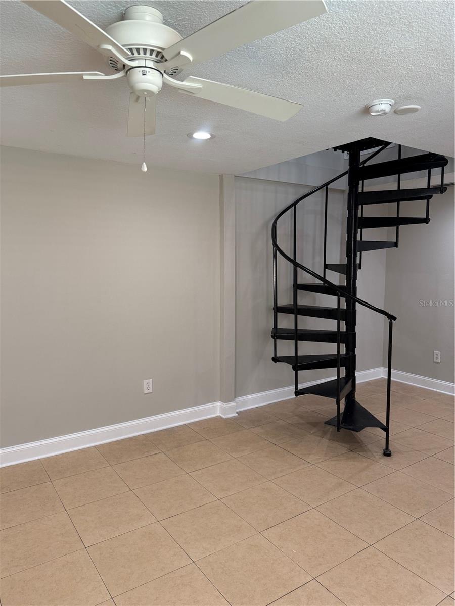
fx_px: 421
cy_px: 303
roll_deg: -0.8
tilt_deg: -4.4
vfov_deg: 71.6
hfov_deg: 56.8
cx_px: 228
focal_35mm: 24
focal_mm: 6.76
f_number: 1.78
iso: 160
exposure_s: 1/120
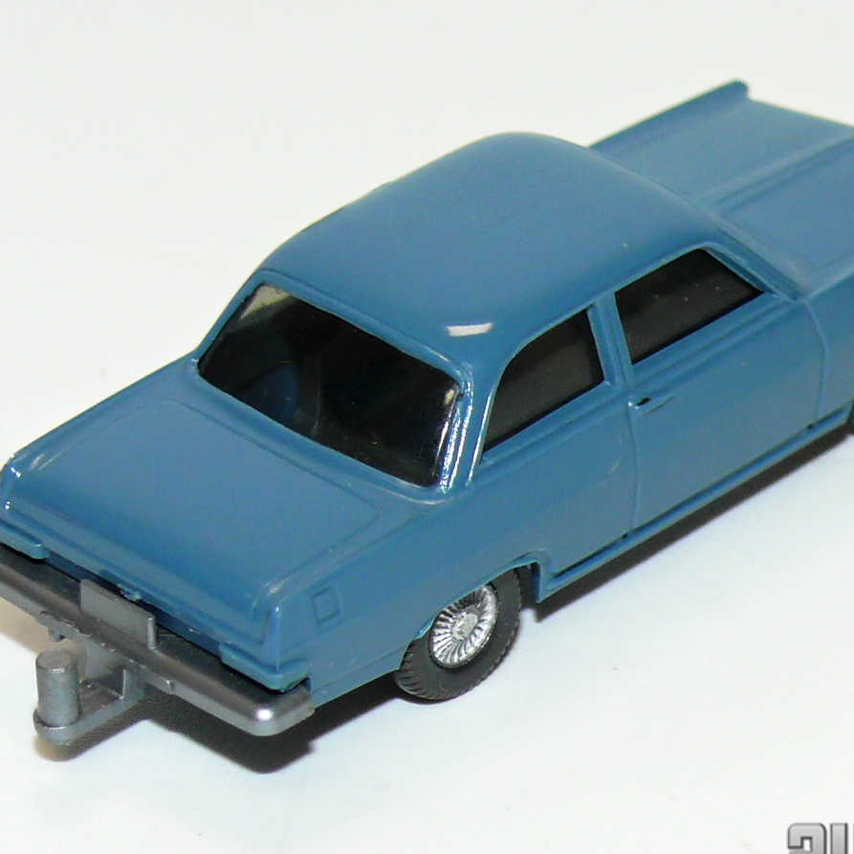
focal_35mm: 217
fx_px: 6057
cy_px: 359
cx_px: 566
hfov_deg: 8.1
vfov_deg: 8.1
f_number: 4
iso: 100
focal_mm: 16.3
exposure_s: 1/30
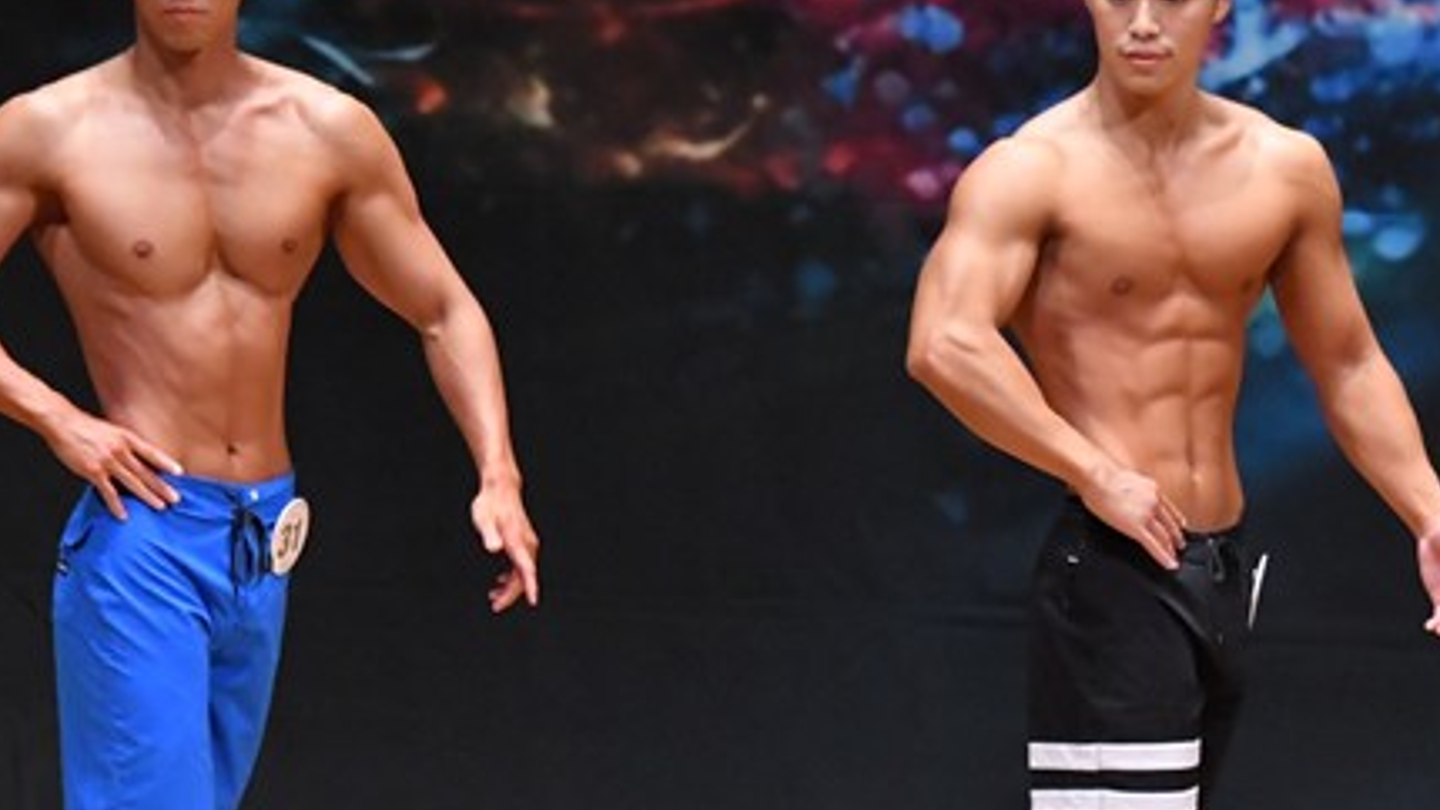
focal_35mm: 509
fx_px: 19438
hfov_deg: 4.2
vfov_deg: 2.4
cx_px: 738
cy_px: 602
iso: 8000
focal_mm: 180
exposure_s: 1/400
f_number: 5.6
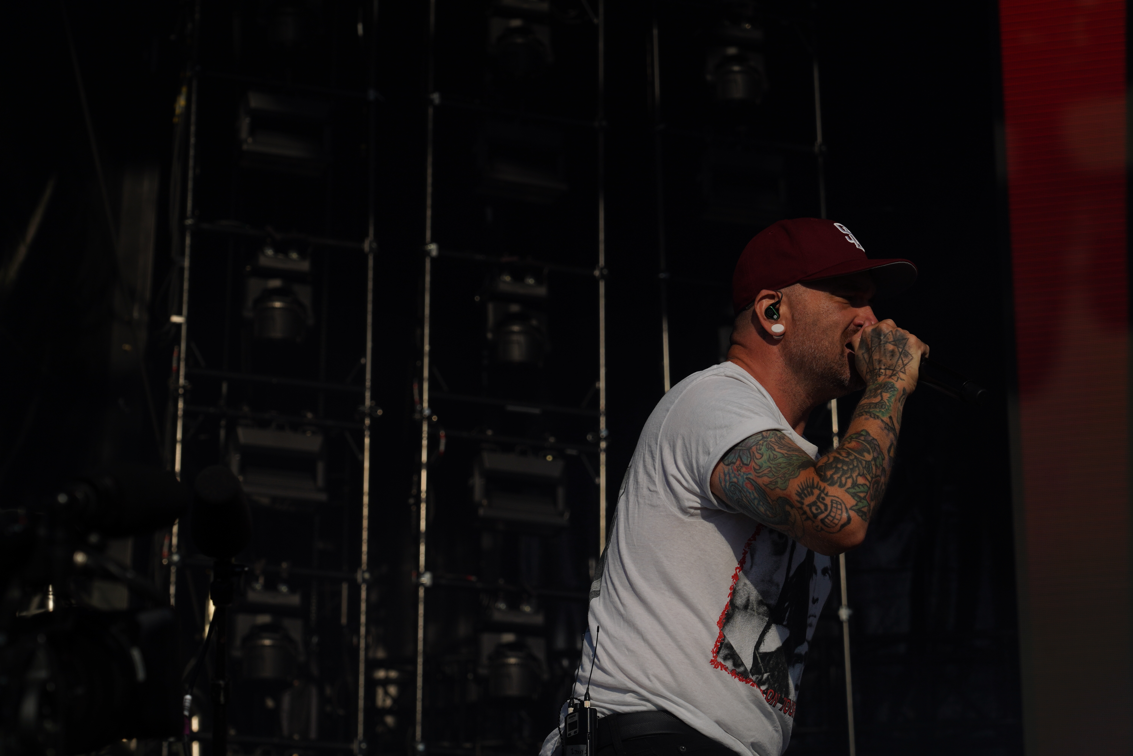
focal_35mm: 105
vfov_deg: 13.0
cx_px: 566
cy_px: 378
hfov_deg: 19.5
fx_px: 3304
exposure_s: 1/1600
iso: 100
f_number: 8
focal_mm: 105
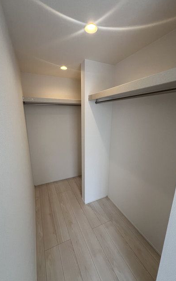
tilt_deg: -11.8
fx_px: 107
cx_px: 88
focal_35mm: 14
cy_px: 142
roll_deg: +1.6
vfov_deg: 105.3
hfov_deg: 78.7
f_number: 1.8
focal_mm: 1.57
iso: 50
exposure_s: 1/99
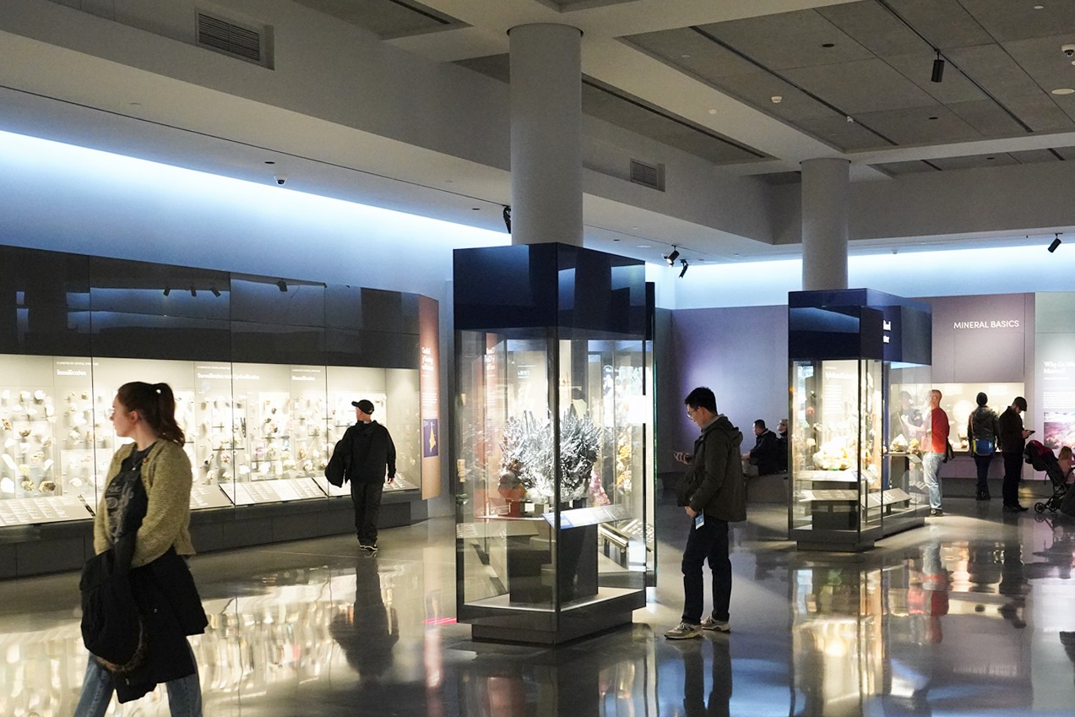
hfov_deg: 44.2
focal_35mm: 44
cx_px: 670
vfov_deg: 30.3
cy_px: 464
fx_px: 1314
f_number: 3.2
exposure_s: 1/80
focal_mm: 28
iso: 10000
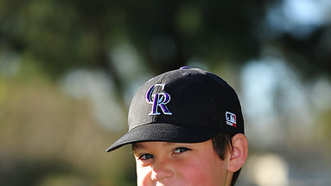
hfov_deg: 8.8
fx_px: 2158
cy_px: 241
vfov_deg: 4.9
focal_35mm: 246
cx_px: 166
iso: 200
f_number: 4.5
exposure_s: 1/640
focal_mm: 155
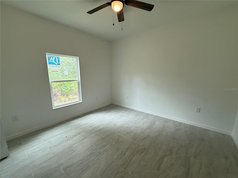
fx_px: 96
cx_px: 119
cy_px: 89
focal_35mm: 14
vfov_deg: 85.7
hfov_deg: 102.1
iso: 160
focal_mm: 2.22
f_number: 2.2
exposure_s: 1/120
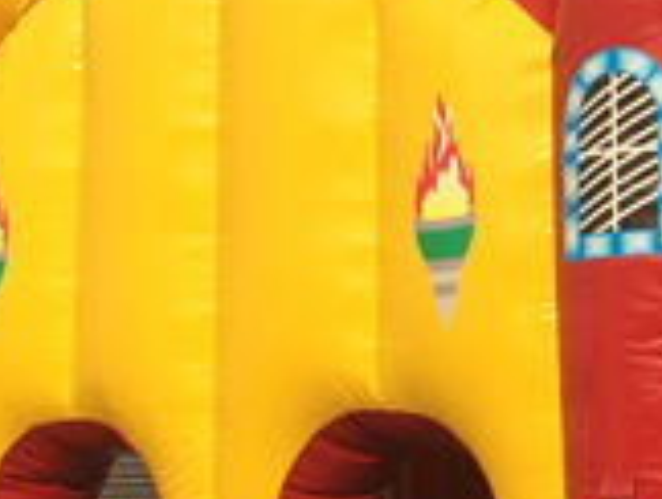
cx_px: 654
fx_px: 2566
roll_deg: +2.2
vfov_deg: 11.1
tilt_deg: +2.8
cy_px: 270
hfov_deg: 14.5
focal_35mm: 134
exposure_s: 1/1866
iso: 32
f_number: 2.2
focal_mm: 4.15
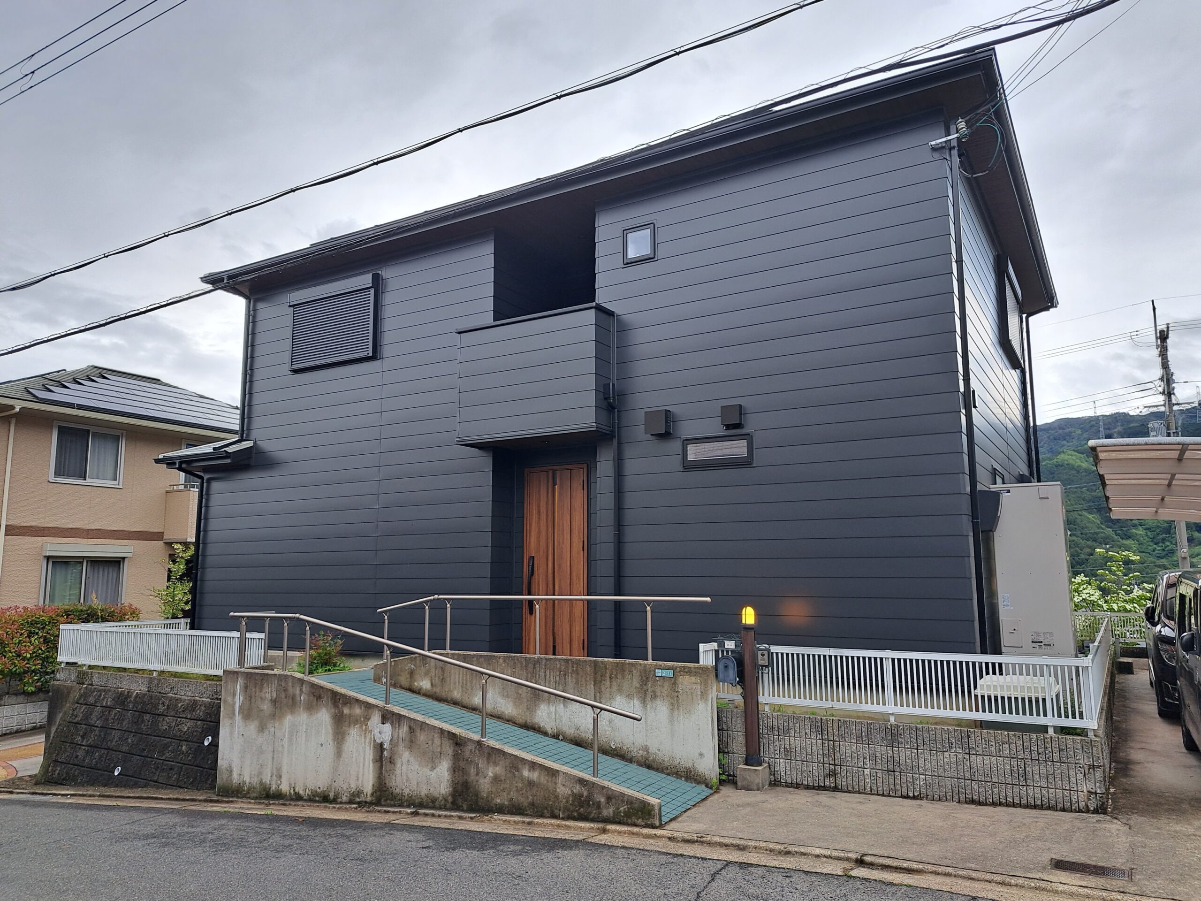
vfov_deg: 56.8
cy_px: 450
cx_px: 600
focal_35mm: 24
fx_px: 833
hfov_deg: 71.6
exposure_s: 1/100
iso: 50
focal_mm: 5.23
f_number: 1.8
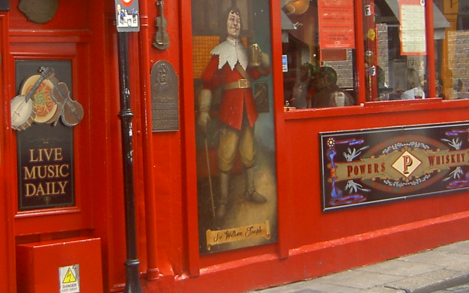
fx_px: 1201
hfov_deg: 22.1
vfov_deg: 13.9
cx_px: 227
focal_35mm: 94
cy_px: 129
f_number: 3
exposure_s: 1/60
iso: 50
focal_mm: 6.3
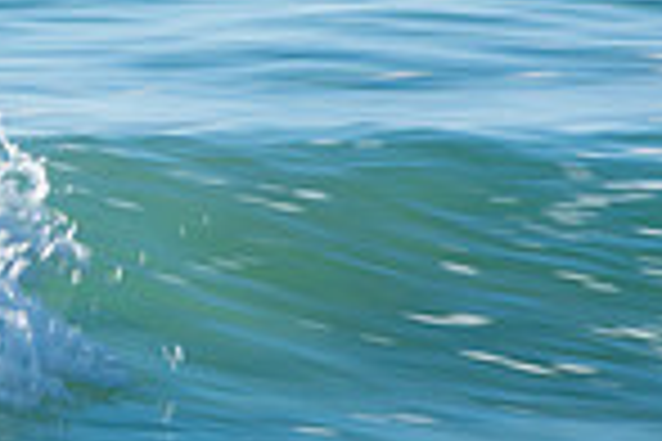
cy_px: -7
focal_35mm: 2244
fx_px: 41261
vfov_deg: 0.6
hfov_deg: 0.9
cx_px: -603
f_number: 20
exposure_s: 1/50
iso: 100
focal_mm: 380
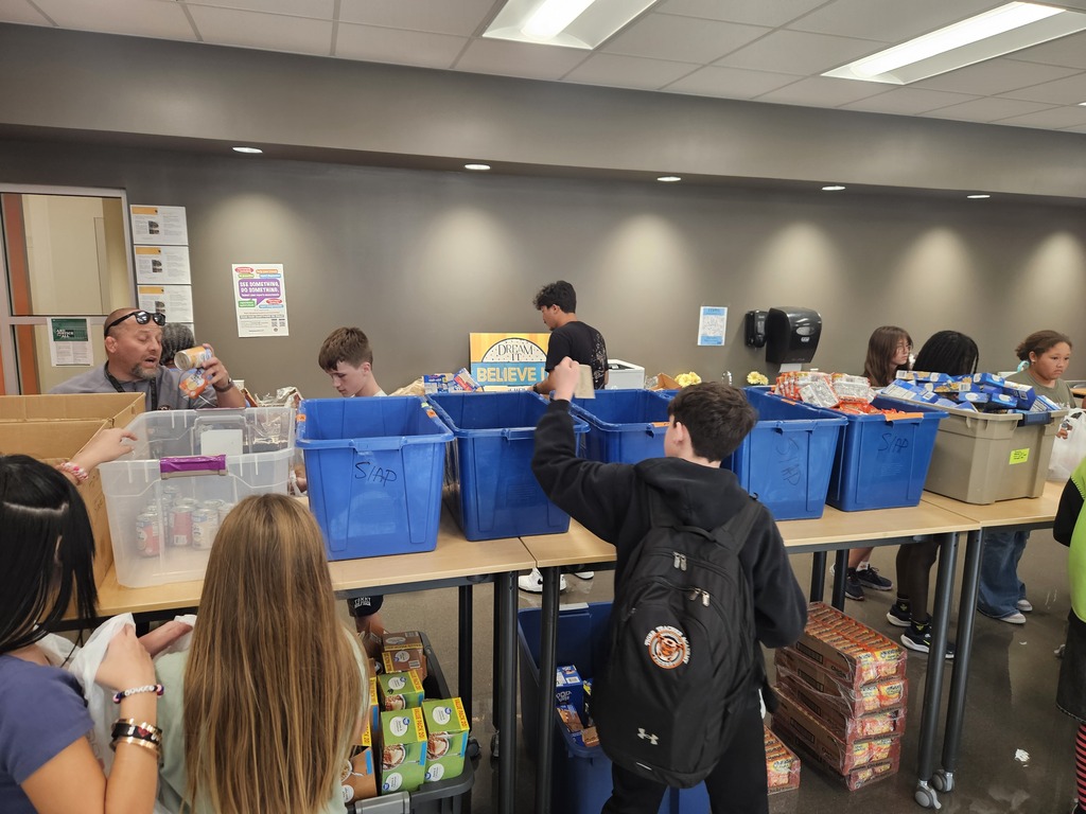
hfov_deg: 73.9
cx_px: 543
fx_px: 722
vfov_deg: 58.9
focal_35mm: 23
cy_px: 407
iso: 160
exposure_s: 1/120
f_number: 1.8
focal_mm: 5.4
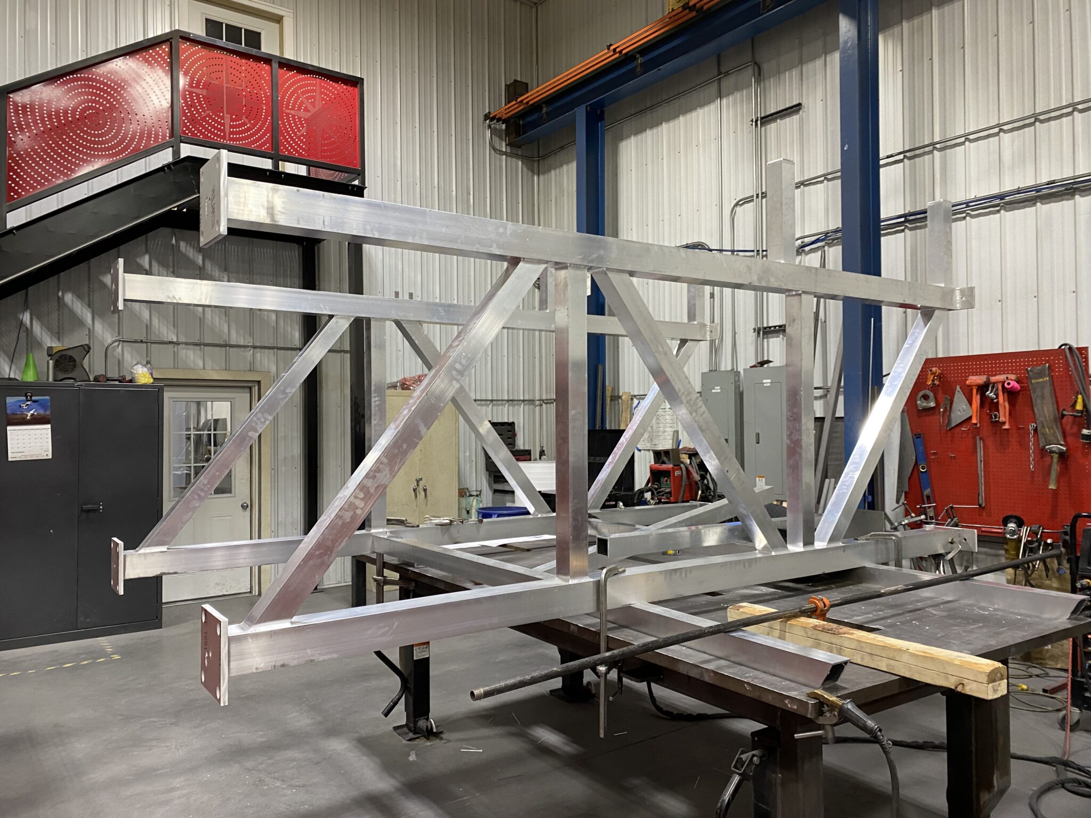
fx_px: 819
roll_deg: -0.5
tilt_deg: +1.2
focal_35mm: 26
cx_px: 546
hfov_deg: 67.3
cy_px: 409
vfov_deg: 53.1
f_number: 1.8
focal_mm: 4.25
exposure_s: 1/60
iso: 125
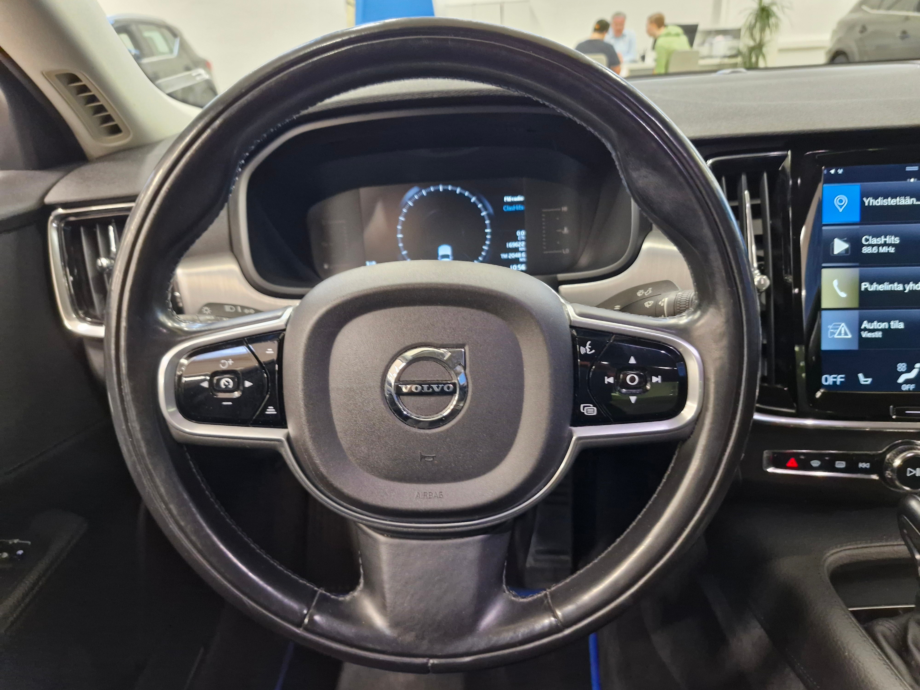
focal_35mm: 23
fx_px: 611
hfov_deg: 73.9
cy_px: 345
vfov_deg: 58.9
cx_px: 460
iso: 640
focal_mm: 5.54
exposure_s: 1/50
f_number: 1.8
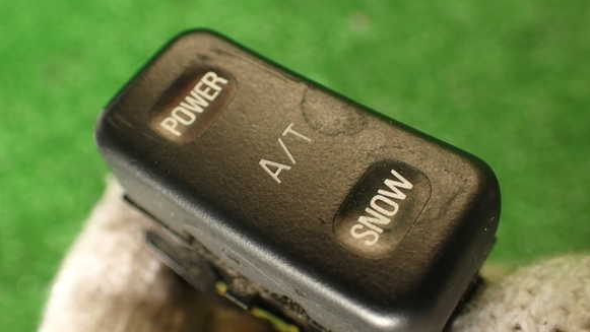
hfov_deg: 55.3
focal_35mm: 36
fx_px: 563
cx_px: 287
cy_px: 179
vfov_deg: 32.8
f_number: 2.4
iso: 200
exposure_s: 1/60
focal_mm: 5.79
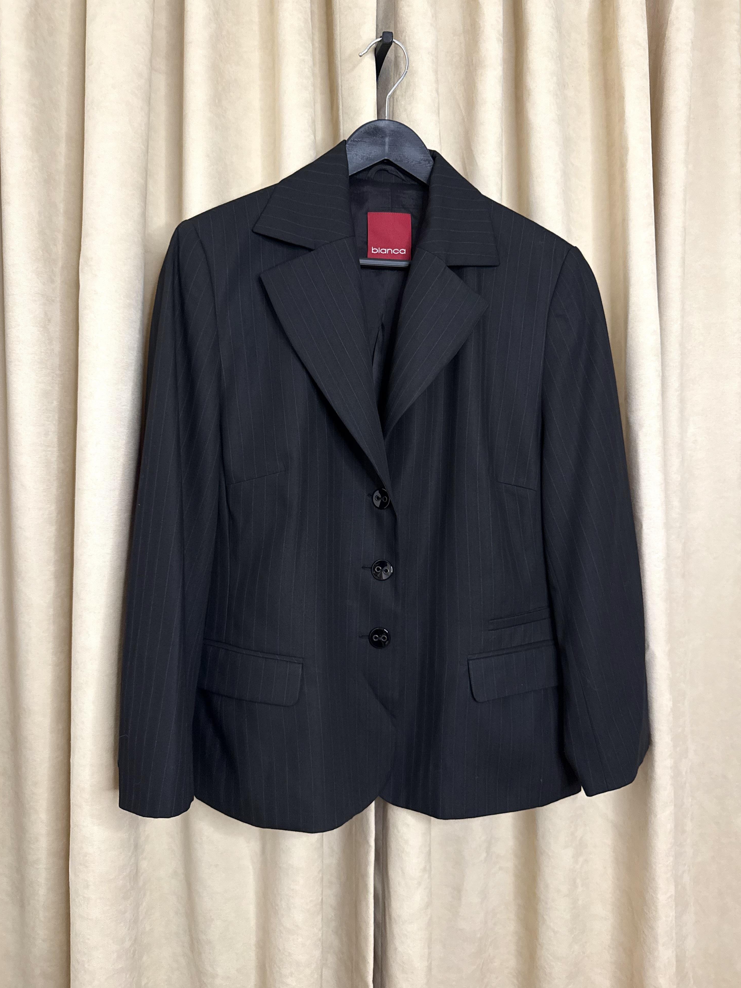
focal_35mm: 25
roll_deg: -0.4
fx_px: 714
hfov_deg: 54.9
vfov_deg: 69.4
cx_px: 372
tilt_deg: +0.7
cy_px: 481
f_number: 1.78
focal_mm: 6.76
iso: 400
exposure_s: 1/50
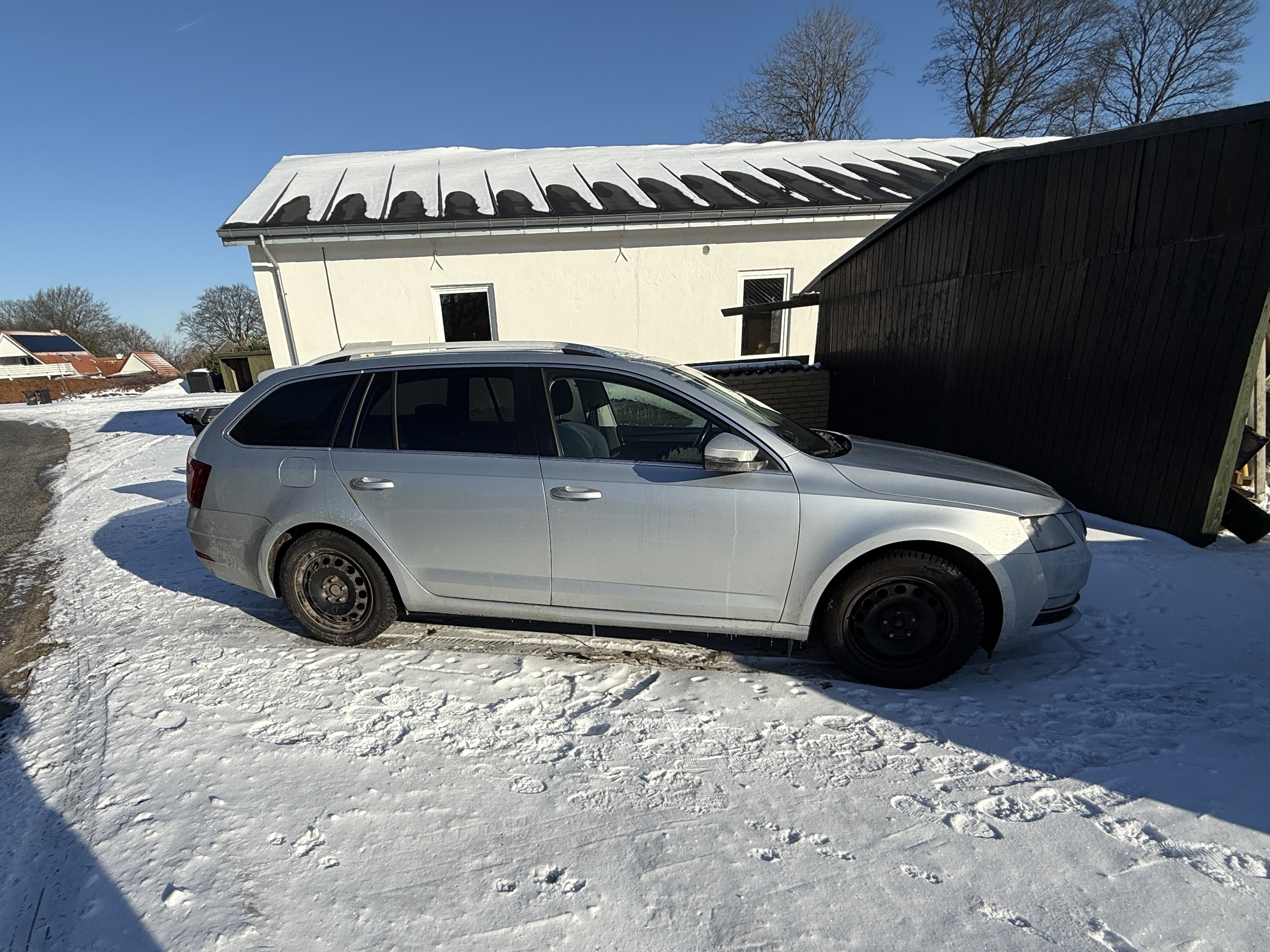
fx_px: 660
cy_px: 607
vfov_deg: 70.2
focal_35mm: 18
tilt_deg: -21.8
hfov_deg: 87.6
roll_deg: +3.2
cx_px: 582
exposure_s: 1/3663
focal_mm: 2.22
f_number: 2.2
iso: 50
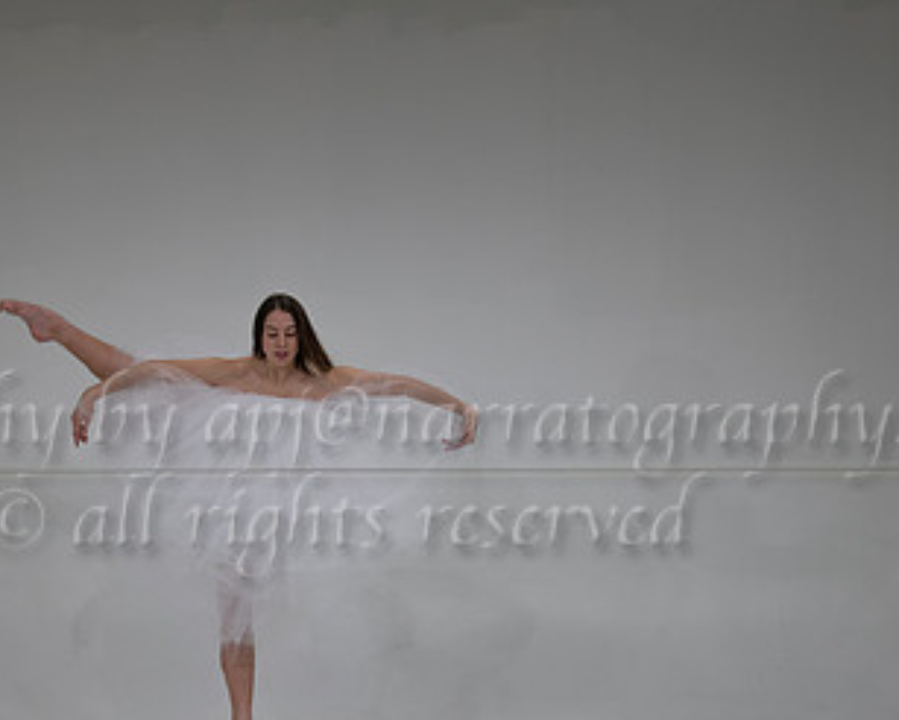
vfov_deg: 18.0
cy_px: 467
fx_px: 2263
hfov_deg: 22.4
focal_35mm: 85
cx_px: 305
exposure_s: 1/500
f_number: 5.6
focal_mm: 48
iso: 400
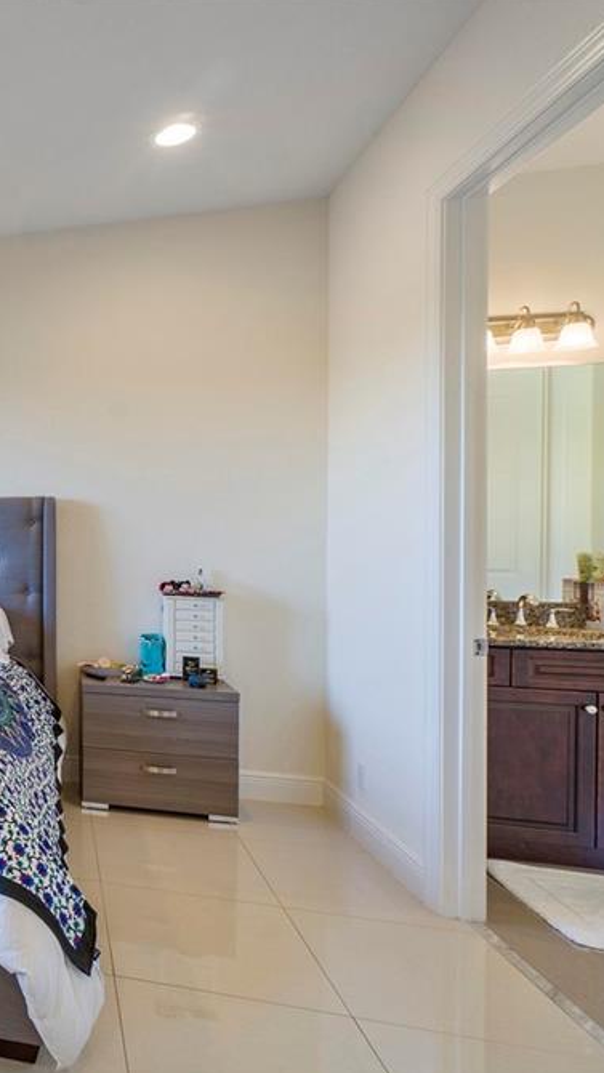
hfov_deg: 35.1
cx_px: -157
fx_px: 683
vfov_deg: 76.3
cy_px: 540
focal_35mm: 24
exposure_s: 1/4
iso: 160
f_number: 11
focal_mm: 10
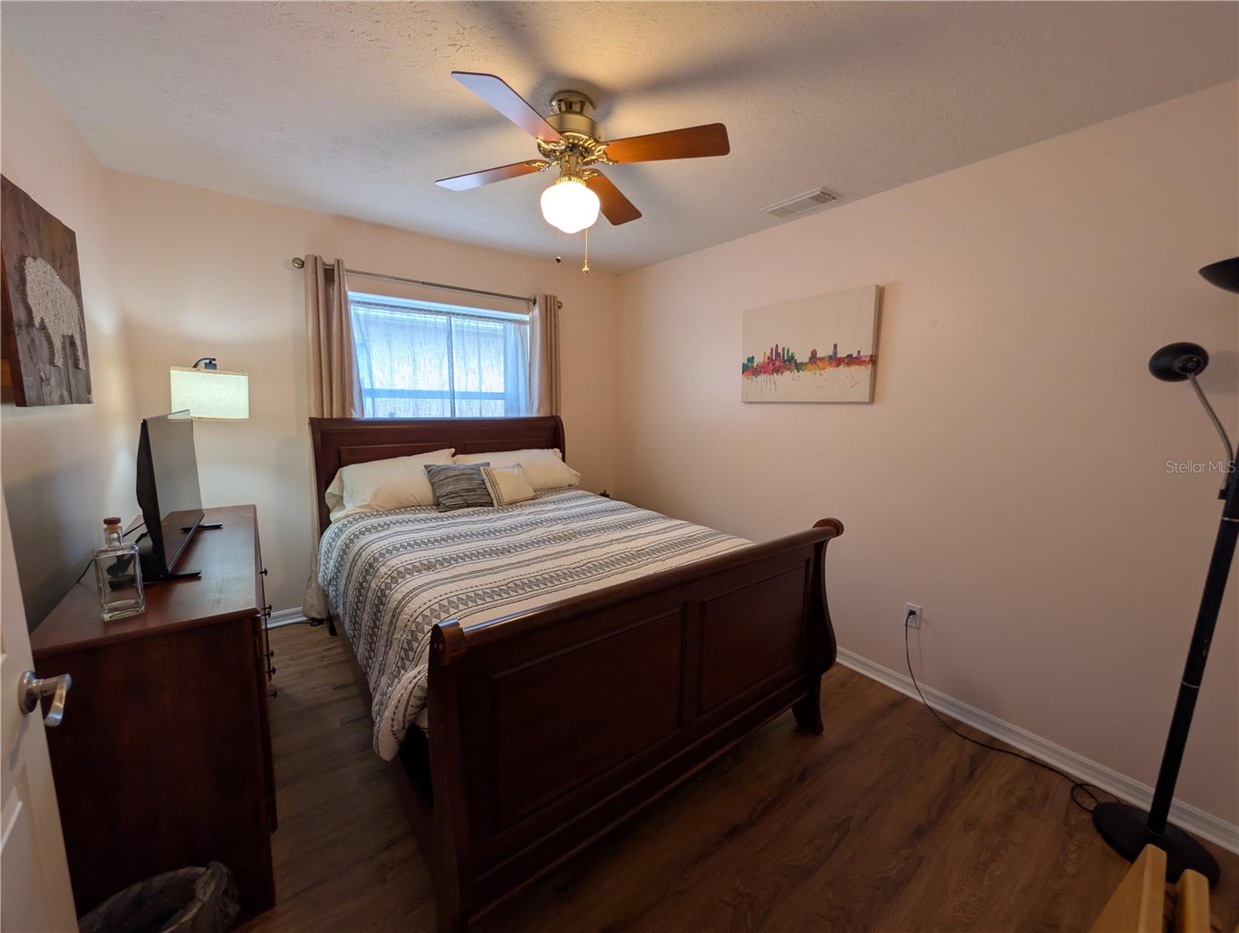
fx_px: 430
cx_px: 620
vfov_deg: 94.6
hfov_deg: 110.5
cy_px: 466
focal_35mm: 12
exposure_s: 1/125
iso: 54
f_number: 1.7
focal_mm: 2.02
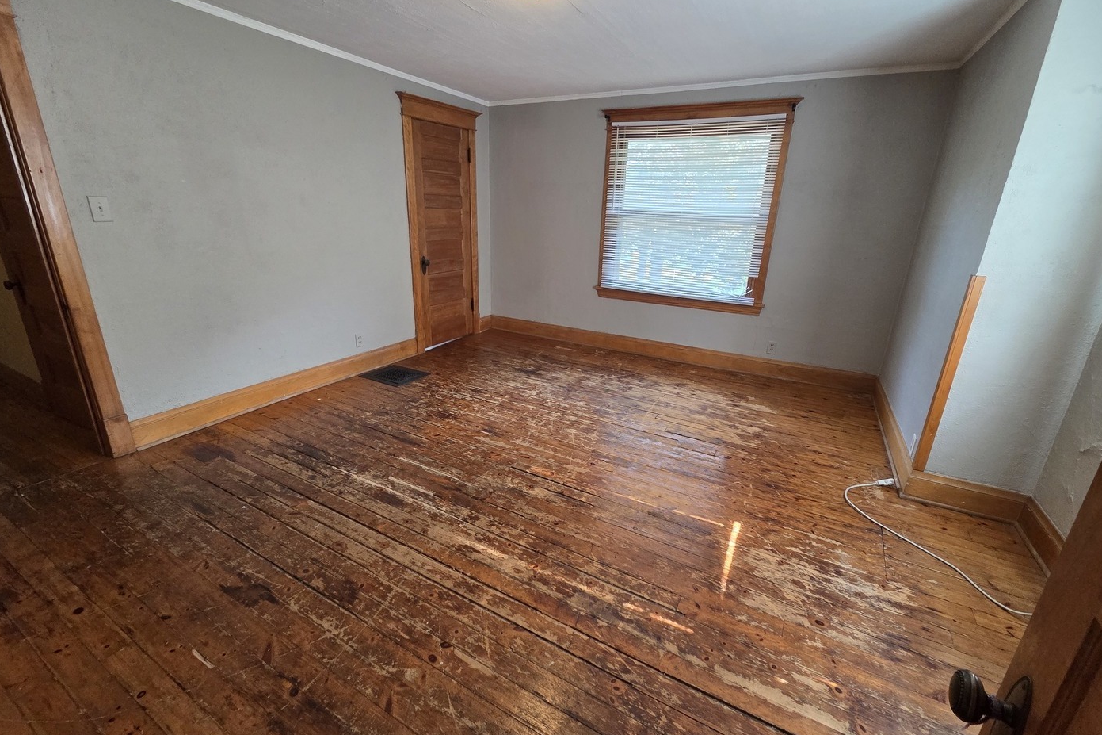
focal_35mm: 14
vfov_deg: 81.2
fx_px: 428
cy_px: 358
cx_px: 566
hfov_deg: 104.2
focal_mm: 2.2
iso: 320
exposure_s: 1/60
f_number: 2.2
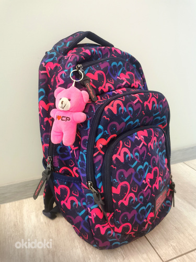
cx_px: 98
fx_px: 204
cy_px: 131
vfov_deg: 65.3
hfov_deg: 51.4
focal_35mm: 27
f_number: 1.8
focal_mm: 5.58
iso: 400
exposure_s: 1/25
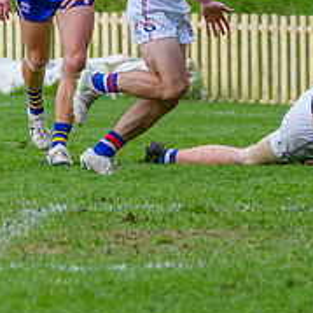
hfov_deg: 1.9
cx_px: 464
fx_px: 9504
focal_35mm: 929
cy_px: 93
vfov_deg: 1.9
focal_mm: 260
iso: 1100
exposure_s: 1/1600
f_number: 5.6
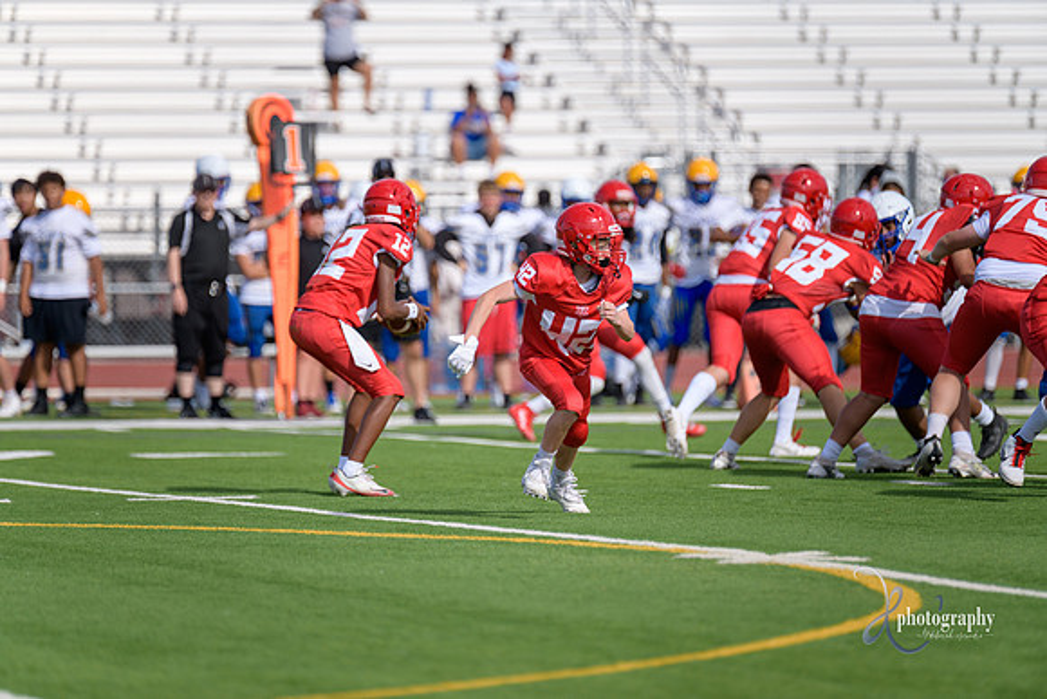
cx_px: 524
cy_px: 350
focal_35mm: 300
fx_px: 8727
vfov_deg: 4.6
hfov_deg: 6.9
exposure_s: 1/3200
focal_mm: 300
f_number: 2.8
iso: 200
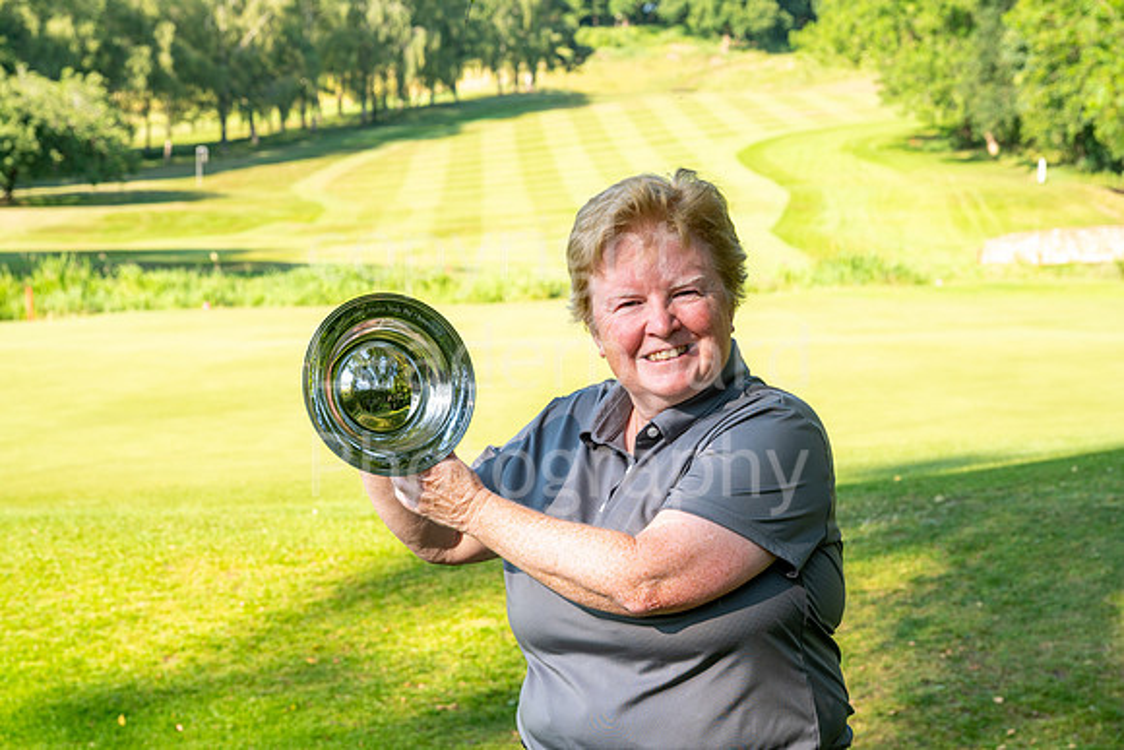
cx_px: 562
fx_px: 2280
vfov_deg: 18.7
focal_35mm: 73
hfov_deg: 27.7
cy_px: 375
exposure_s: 1/200
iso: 200
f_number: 9
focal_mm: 73
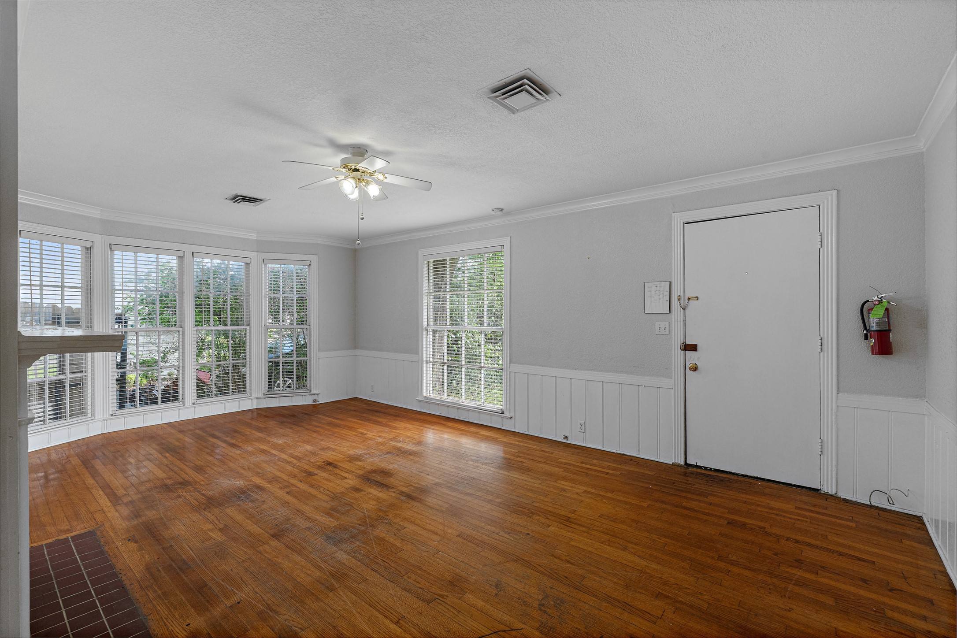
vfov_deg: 73.7
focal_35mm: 16
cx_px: 478
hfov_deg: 96.7
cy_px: 319
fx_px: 425
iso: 400
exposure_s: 1/2
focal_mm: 16
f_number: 10
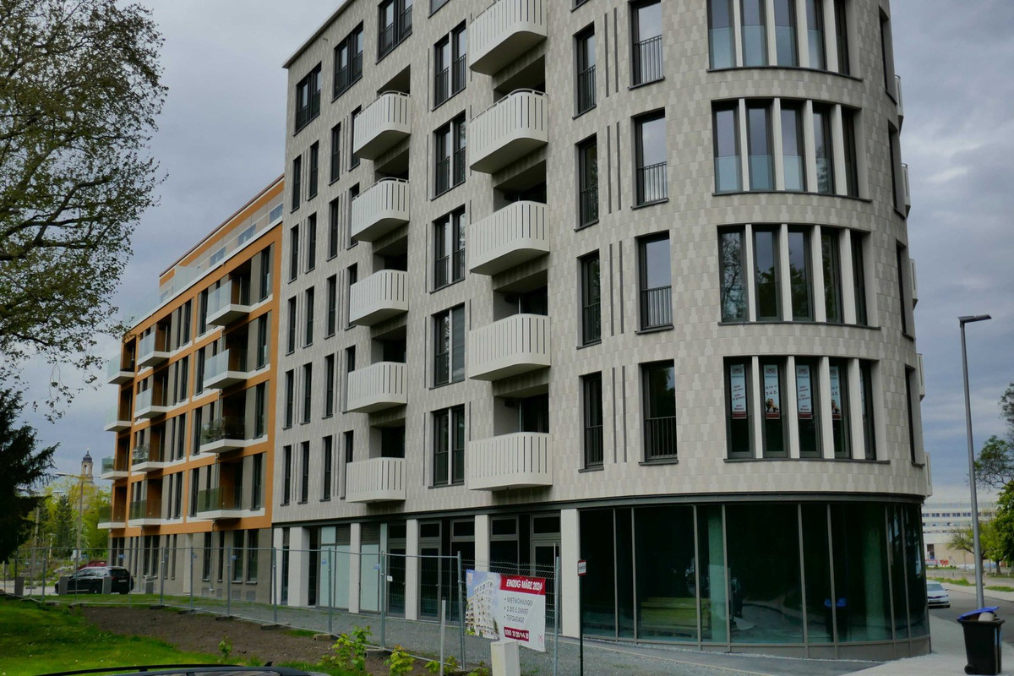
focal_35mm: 39
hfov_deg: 49.6
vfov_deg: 34.2
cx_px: 507
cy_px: 338
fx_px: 1098
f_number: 3.7
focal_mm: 14.1
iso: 500
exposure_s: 1/640
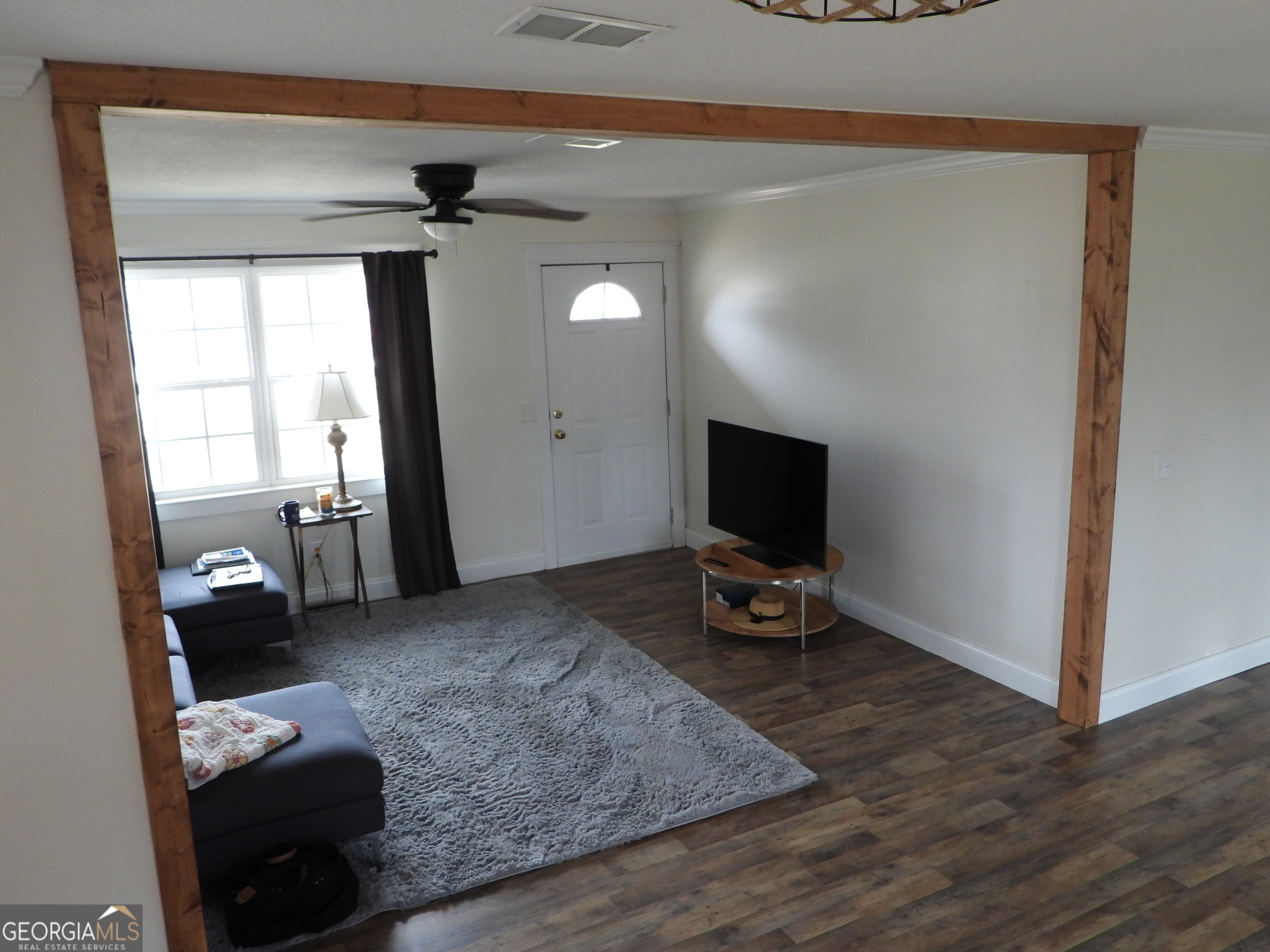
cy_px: 476
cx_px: 635
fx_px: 954
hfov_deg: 67.3
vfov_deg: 53.1
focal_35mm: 26
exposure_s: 1/30
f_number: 2.8
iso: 280
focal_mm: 4.7
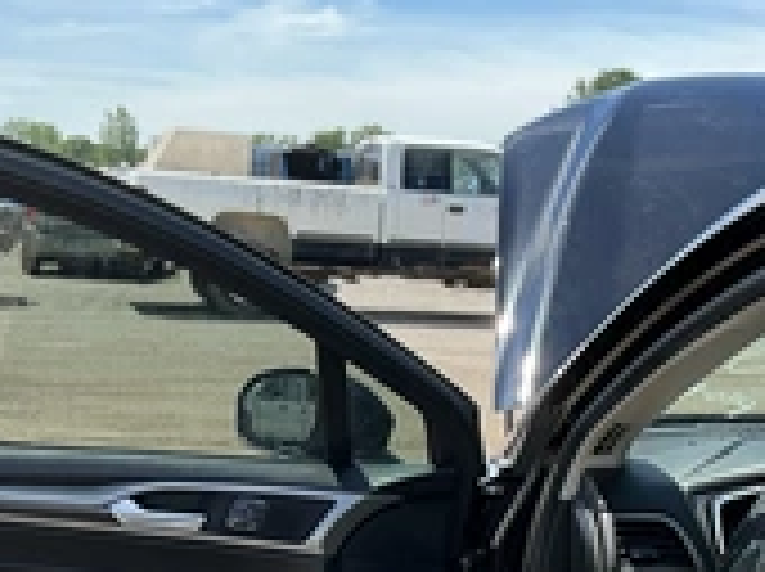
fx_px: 1457
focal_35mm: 66
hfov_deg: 29.4
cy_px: 558
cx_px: 342
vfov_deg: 21.5
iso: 25
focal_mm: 3
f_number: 1.8
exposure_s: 1/683
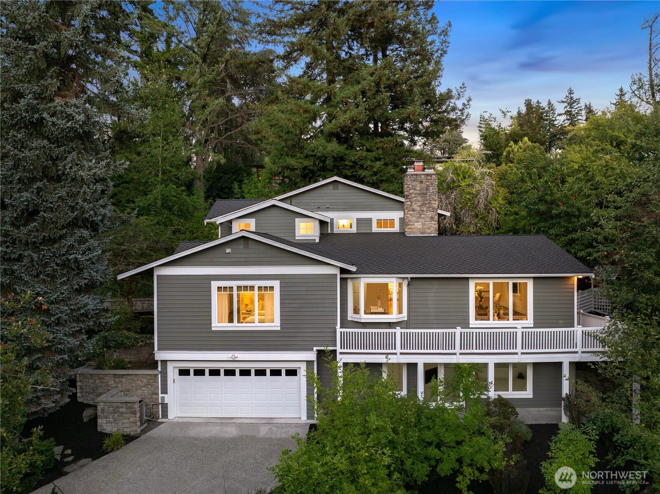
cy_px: 247
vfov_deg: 56.7
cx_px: 330
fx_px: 457
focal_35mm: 24
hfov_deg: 71.6
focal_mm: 12.29
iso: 100
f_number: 2.8
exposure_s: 1/30
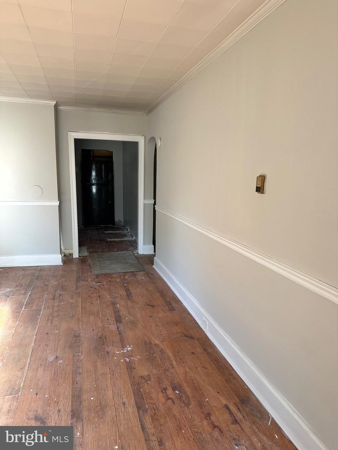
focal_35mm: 24
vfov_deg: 71.6
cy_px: 225
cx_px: 169
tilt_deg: -9.5
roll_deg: -1.3
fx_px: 312
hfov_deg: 56.8
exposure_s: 1/121
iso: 125
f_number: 1.78
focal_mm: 6.86
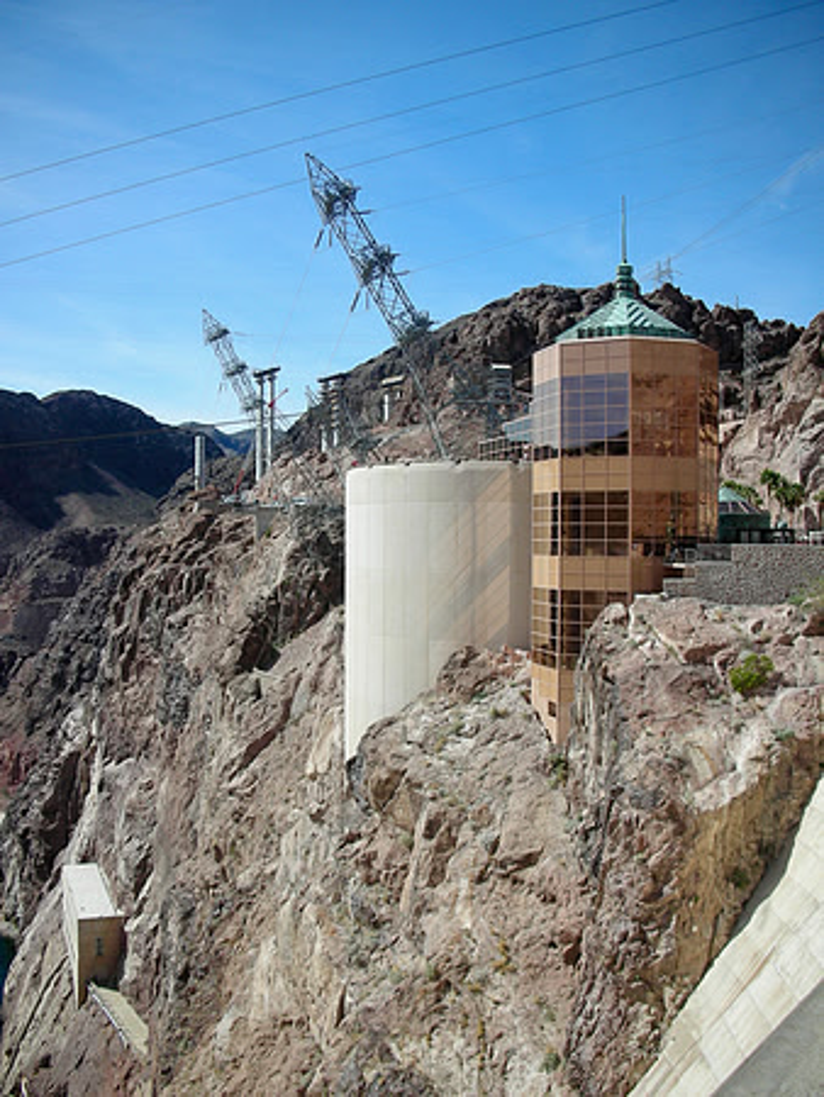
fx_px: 1110
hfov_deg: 40.7
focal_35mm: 35
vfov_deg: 52.6
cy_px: 548
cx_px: 412
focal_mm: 5.8
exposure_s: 1/89.2
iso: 50
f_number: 8.5
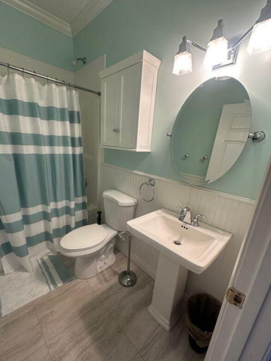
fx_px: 156
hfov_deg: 81.7
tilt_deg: -16.8
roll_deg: -4.2
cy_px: 192
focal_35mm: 15
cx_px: 130
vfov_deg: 98.0
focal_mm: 2.22
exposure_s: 1/120
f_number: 2.2
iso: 250
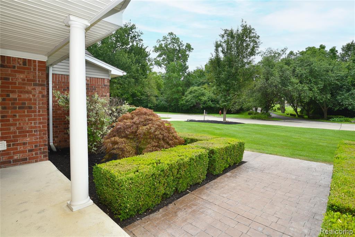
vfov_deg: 70.5
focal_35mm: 17
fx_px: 168
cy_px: 118
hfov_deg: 93.3
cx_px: 178
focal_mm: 17
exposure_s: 1/200
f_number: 6.3
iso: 160
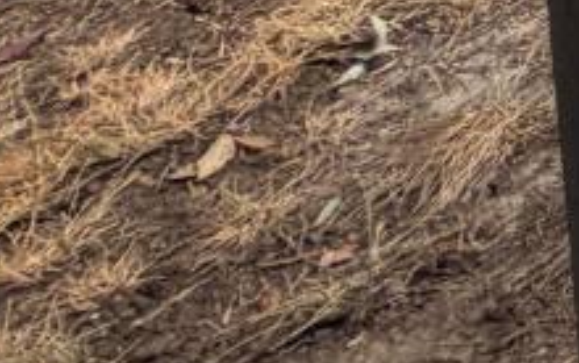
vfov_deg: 8.3
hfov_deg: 10.1
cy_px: -1030
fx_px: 1595
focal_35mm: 101
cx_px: 1937
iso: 40
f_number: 2.2
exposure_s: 1/127
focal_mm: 2.22
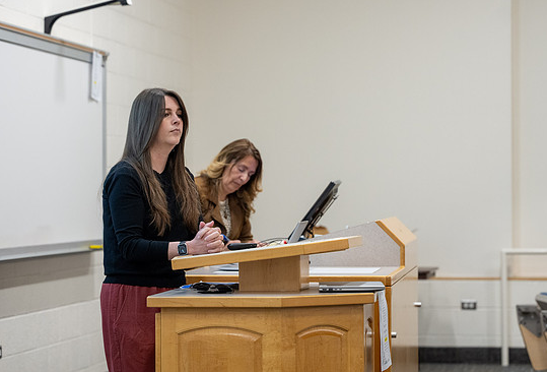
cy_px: 179
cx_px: 290
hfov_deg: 18.2
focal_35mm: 112
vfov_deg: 12.4
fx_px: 1711
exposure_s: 1/200
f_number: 3.2
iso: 1250
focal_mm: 86
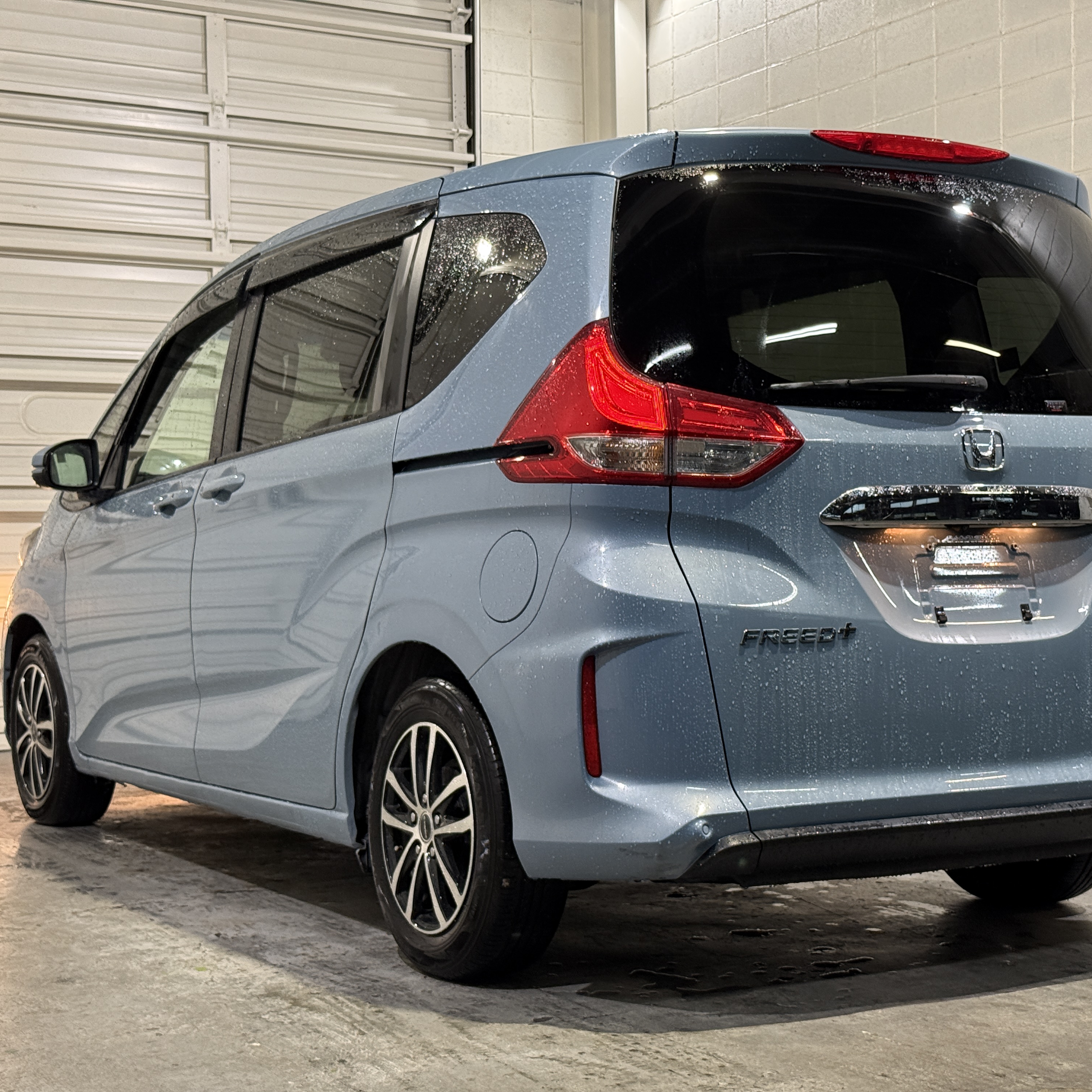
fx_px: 2034
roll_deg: +0.5
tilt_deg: -0.3
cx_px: 616
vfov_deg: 30.0
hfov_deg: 30.0
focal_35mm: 57
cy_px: 549
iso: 250
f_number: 1.78
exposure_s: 1/60
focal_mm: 6.76
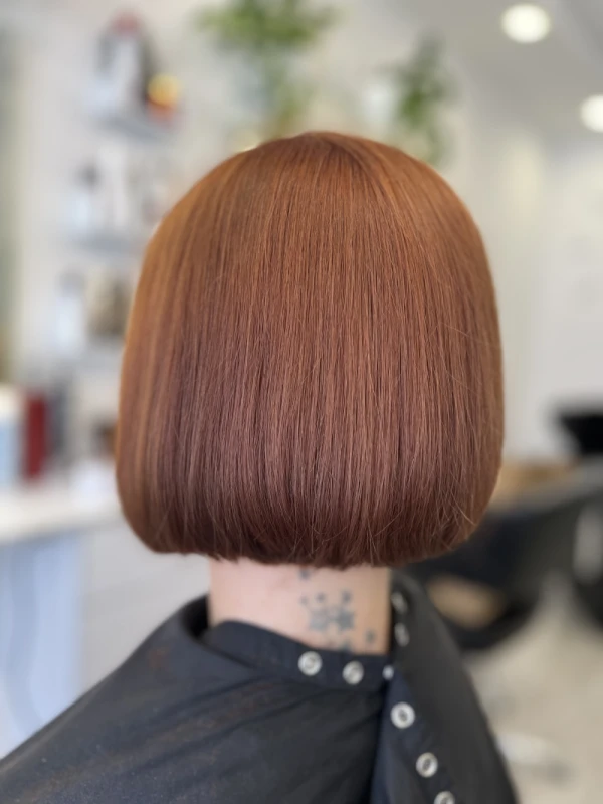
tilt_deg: -6.6
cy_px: 402
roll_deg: -3.4
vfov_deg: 67.3
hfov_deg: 53.1
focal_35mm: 26
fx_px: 604
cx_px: 302
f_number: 1.6
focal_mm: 5.1
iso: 80
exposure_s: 1/50
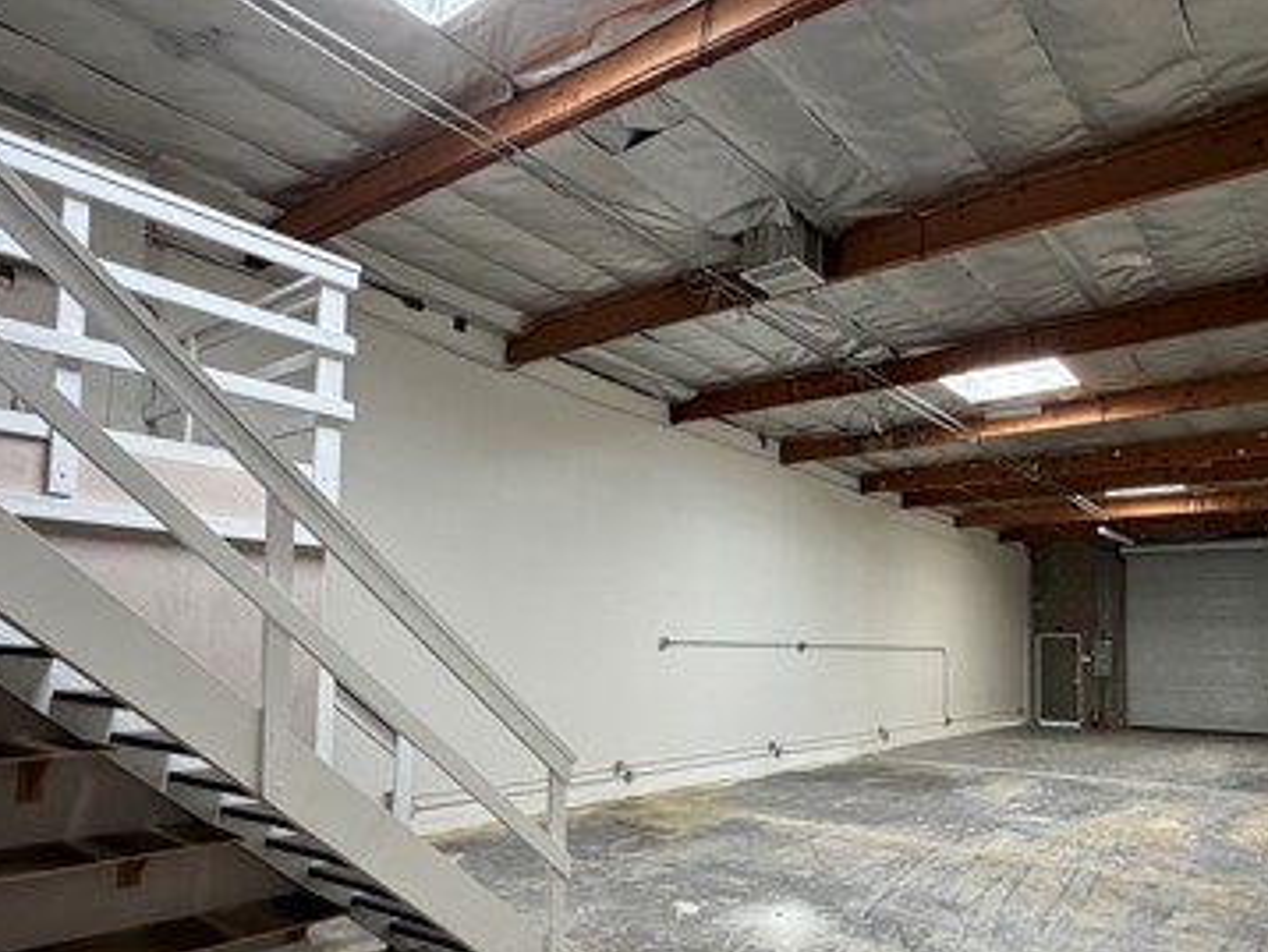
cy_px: 591
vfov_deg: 54.4
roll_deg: -0.2
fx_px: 916
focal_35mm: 25
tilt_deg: +3.4
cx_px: 715
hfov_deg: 69.1
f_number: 2.2
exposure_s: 1/121
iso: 160
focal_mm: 2.22
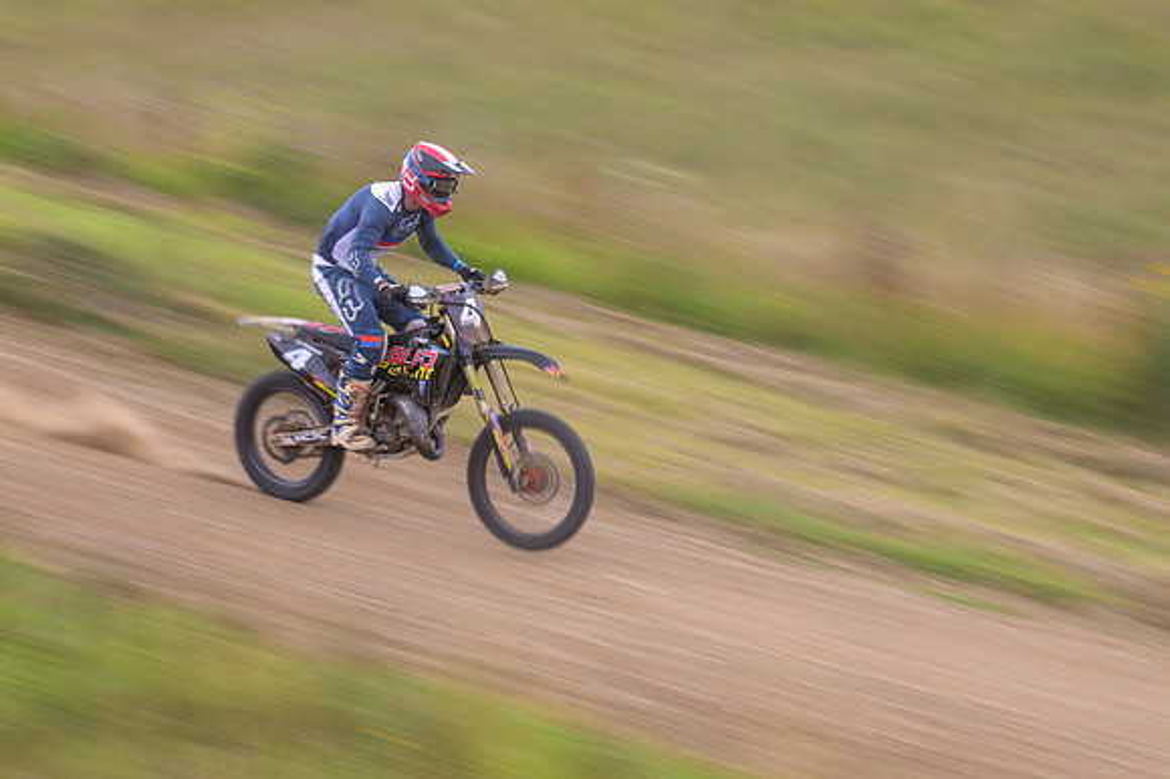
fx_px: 3410
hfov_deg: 19.5
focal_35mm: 105
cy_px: 390
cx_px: 585
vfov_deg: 13.0
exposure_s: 1/50
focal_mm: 70
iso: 100
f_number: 11
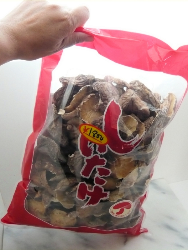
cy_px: 125
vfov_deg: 63.4
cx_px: 94
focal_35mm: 28
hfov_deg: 49.7
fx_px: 203
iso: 400
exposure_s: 1/40
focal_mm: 4.6
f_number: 2.8
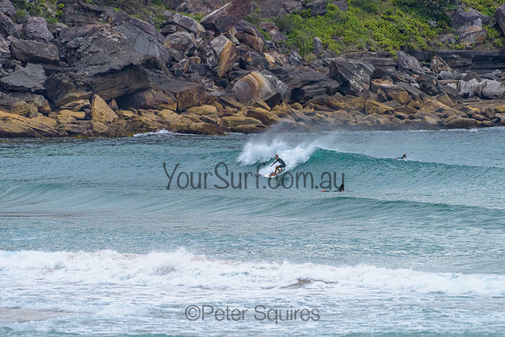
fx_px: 8603
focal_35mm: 613
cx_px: 246
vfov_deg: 2.2
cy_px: 164
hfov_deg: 3.4
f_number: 5.6
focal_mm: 500
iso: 900
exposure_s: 1/2000
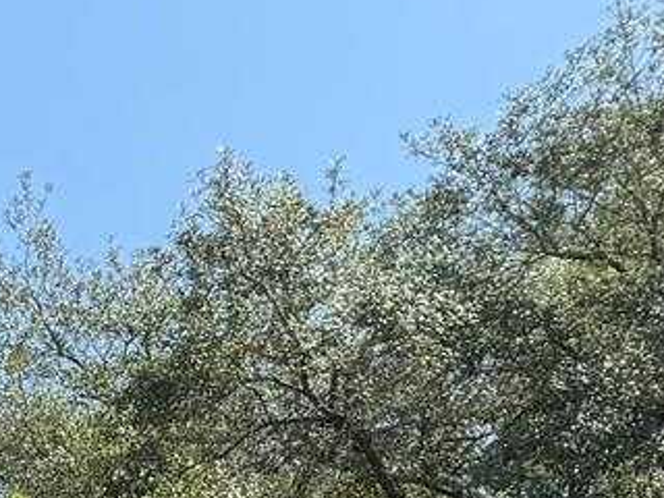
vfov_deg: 10.6
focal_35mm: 120
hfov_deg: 12.7
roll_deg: -1.4
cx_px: -930
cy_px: 1179
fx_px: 2302
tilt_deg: +12.9
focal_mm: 6.76
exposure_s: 1/1812
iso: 80
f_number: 1.78
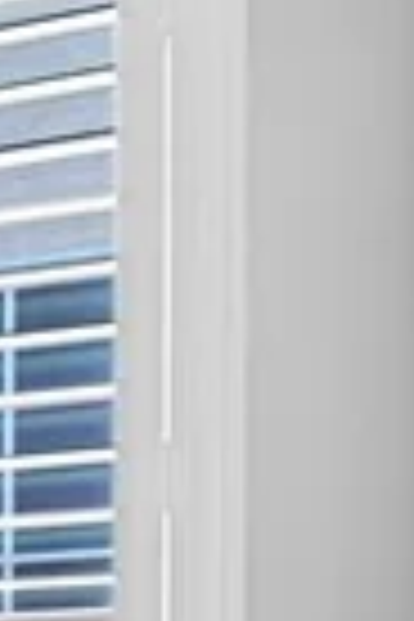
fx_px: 1915
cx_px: -1336
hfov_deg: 7.5
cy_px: 868
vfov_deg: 17.0
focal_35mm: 111
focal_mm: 10
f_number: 7.1
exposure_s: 1/60
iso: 2000
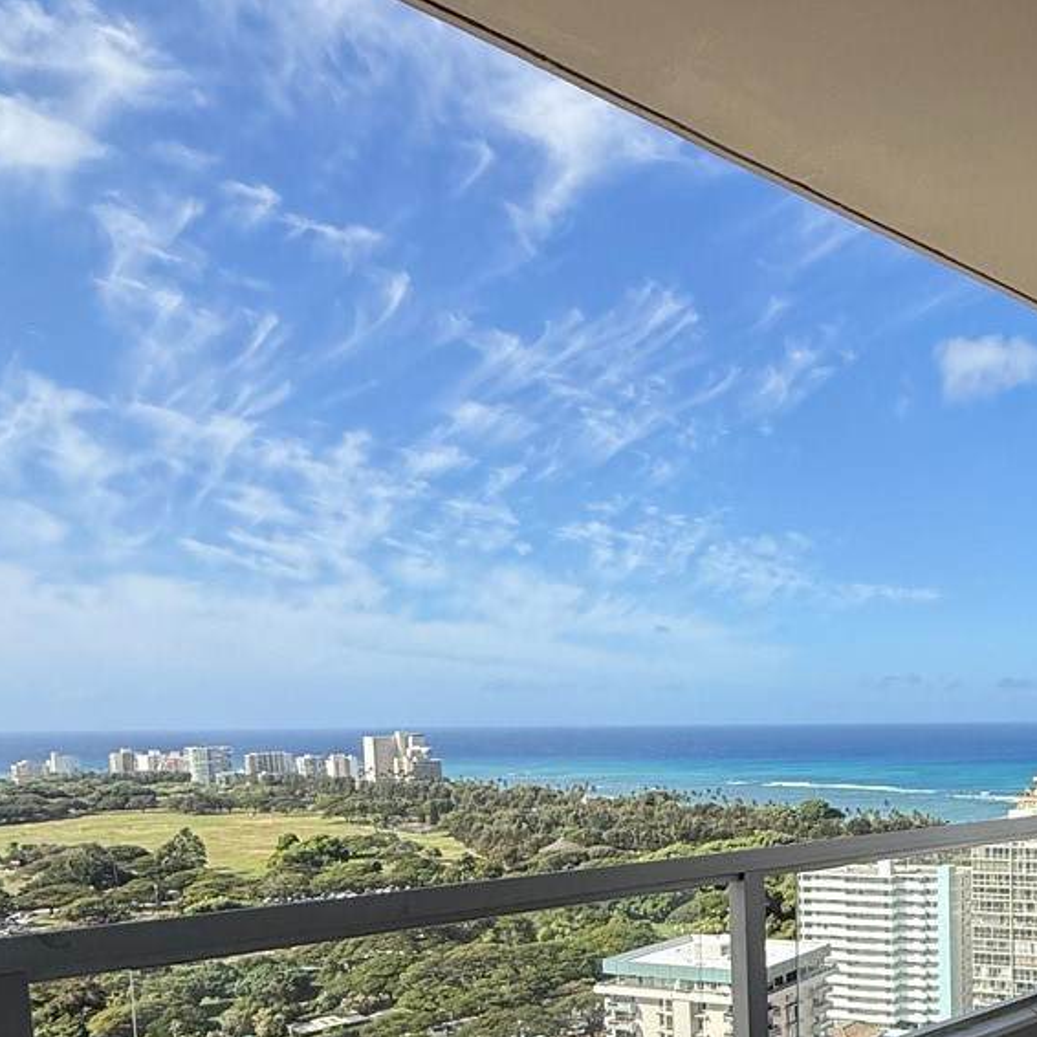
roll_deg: +0.0
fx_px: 1186
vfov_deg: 44.6
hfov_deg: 41.3
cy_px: 848
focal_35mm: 35
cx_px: 1032
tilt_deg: -6.8
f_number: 2.2
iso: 50
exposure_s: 1/1795
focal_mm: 2.22
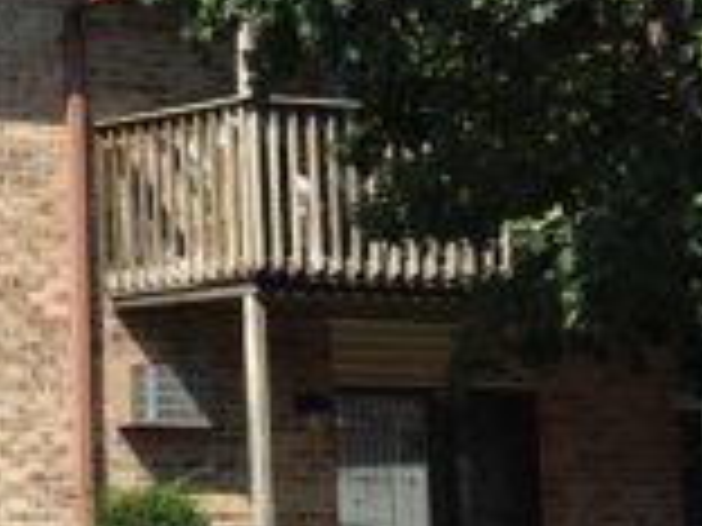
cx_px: -184
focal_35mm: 191
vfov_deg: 7.8
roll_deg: +1.2
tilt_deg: +10.1
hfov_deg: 10.2
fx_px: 3873
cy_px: 52
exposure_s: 1/1282
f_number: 2.2
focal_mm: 4.15
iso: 25
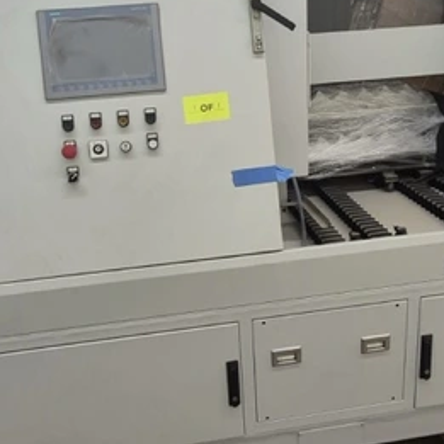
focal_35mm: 33
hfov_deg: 49.7
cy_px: 150
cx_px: 207
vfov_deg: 48.9
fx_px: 479
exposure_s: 1/60
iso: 160
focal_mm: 1.74
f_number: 2.2
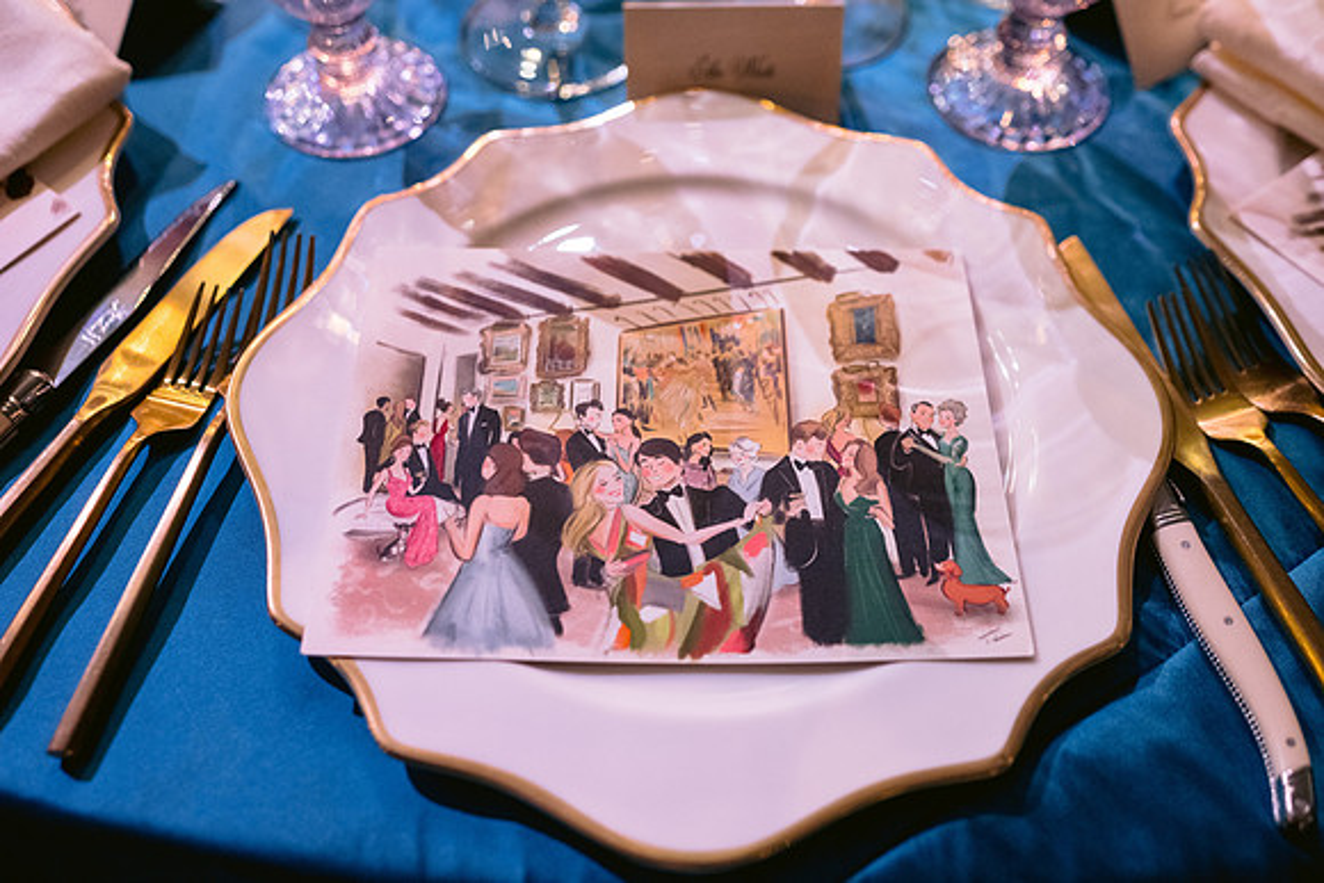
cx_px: 662
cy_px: 442
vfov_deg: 37.9
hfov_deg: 54.4
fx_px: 1287
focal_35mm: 35
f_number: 2.8
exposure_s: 1/40
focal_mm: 35
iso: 1600
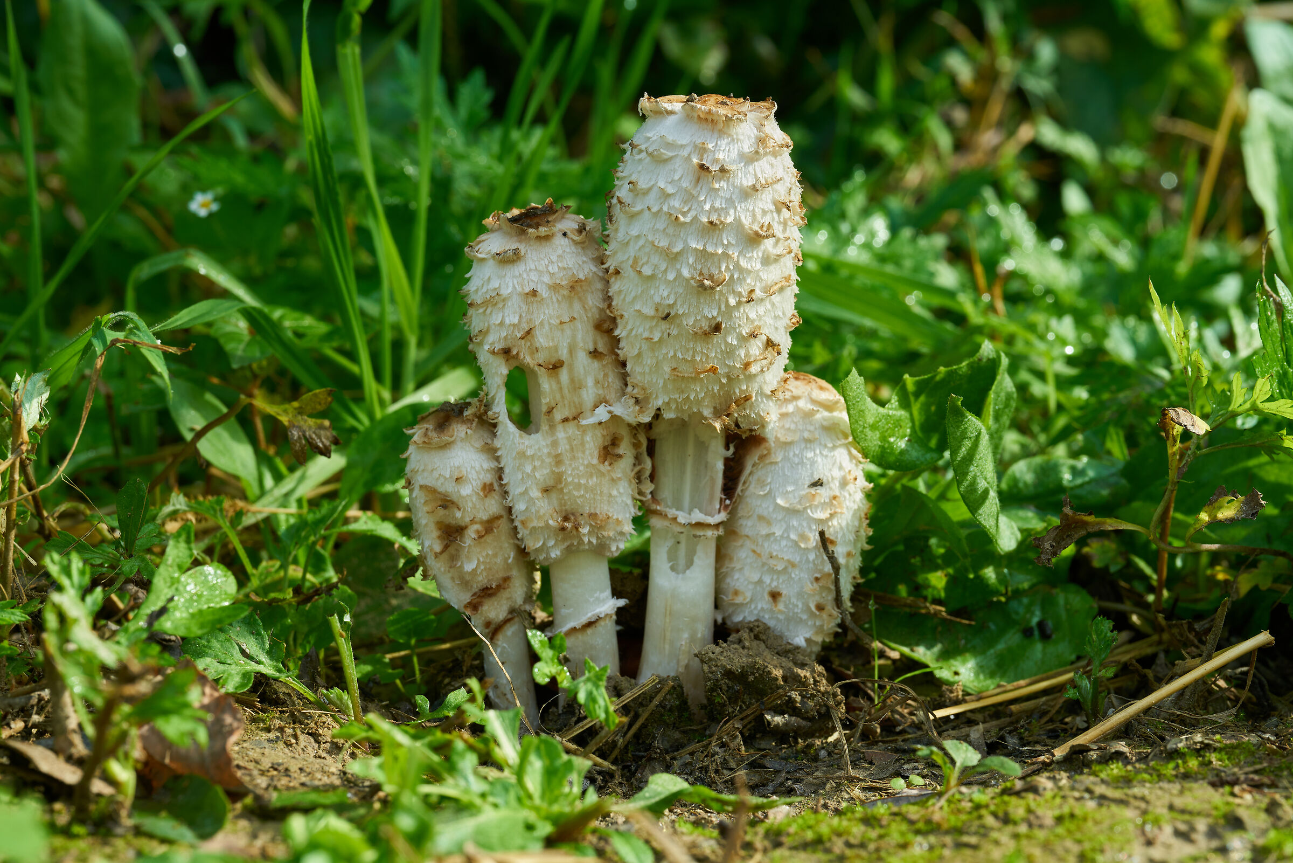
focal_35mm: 70
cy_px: 432
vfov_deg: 19.5
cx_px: 646
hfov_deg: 28.8
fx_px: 2514
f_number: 10
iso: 250
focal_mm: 70
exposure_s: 1/100
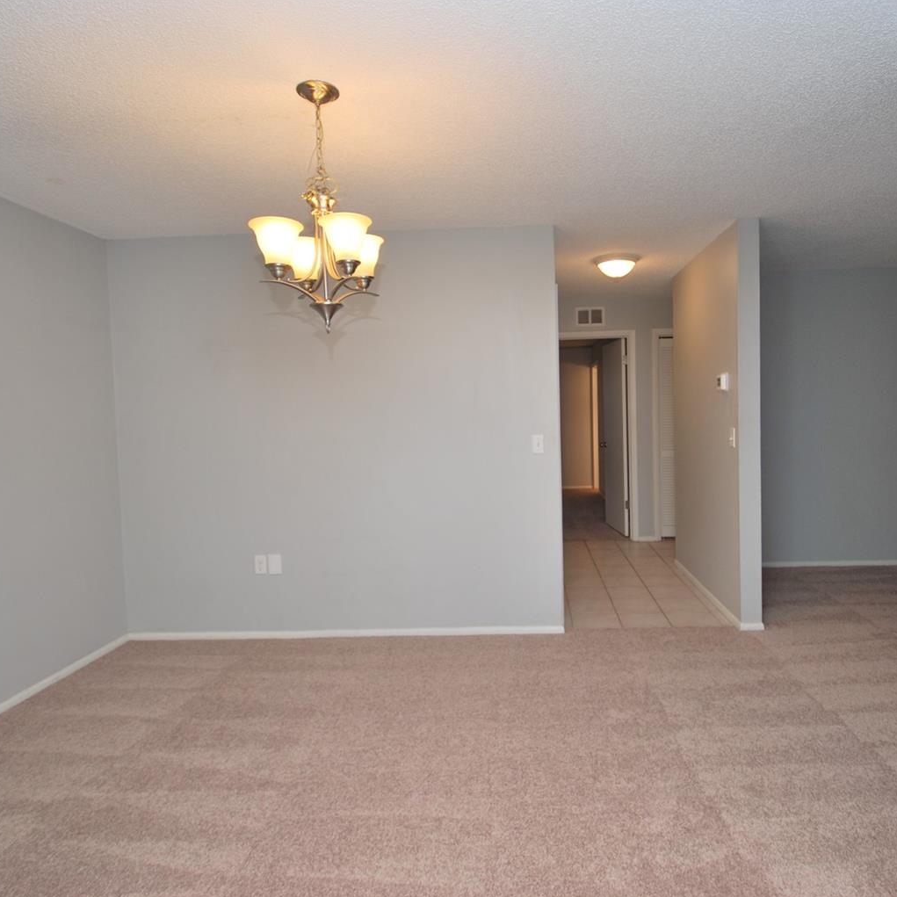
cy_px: 437
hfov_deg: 74.6
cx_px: 495
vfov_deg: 74.8
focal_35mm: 20
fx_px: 586
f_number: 3.5
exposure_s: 1/60
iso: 100
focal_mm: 10
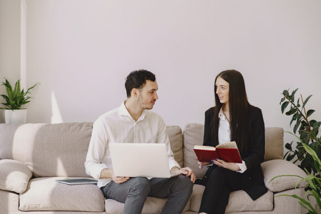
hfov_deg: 23.9
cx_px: 160
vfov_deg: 16.1
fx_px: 758
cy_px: 107
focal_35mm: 85
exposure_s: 1/800
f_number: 2.5
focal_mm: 85
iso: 500
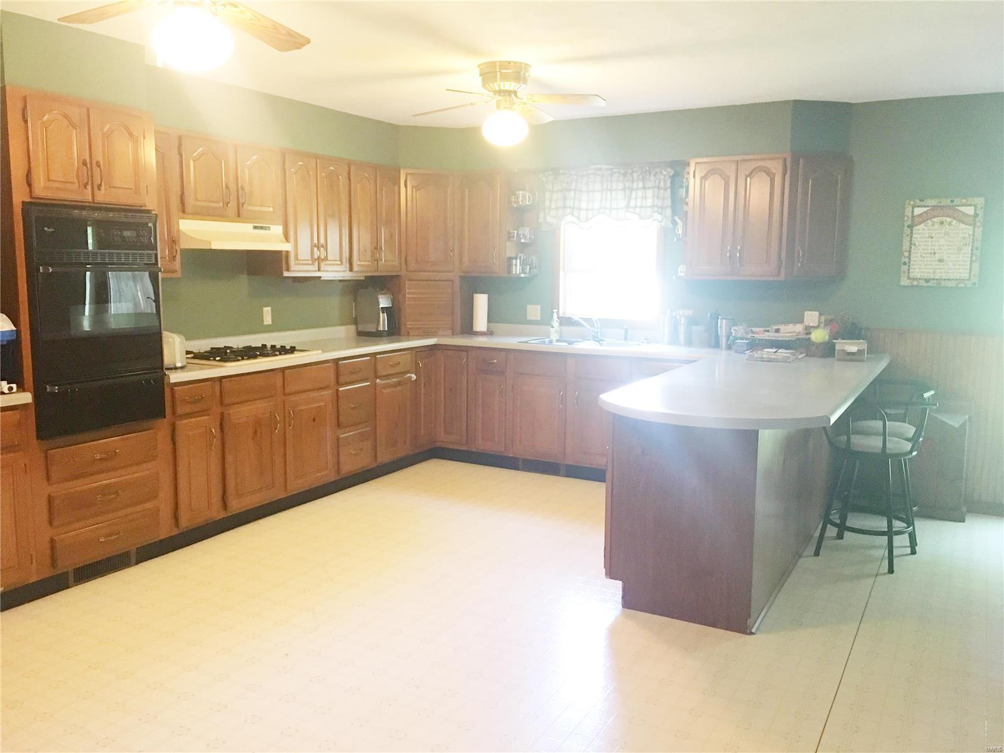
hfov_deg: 61.7
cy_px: 376
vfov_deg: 48.2
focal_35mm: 29
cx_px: 502
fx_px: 841
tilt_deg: -6.6
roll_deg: -0.2
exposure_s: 1/30
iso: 250
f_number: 2.2
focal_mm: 4.15
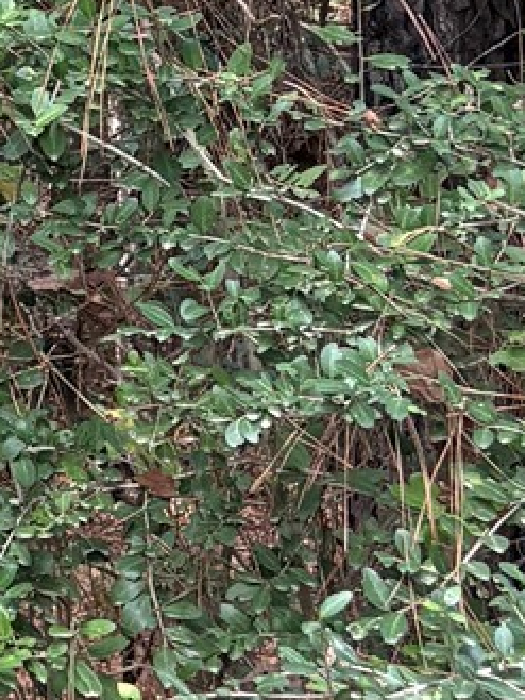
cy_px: -247
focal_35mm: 162
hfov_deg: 7.8
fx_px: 3274
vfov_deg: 11.8
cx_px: -1090
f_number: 1.6
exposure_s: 1/243
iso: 80
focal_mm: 5.96
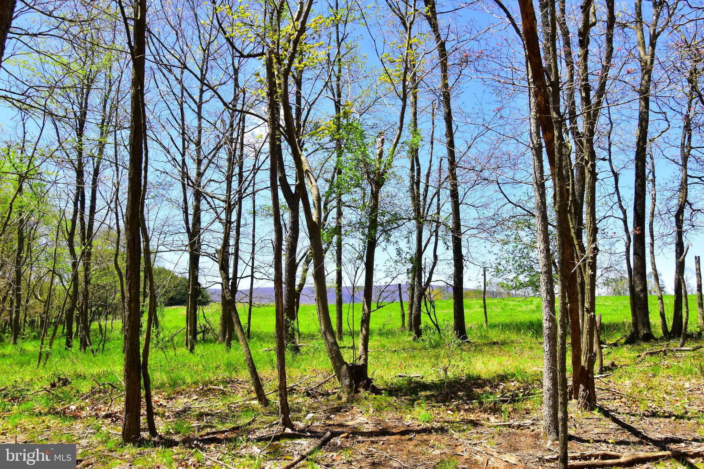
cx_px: 352
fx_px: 587
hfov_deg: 61.9
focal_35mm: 30
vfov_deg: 43.6
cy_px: 234
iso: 800
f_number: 18
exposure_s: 1/250
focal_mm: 20
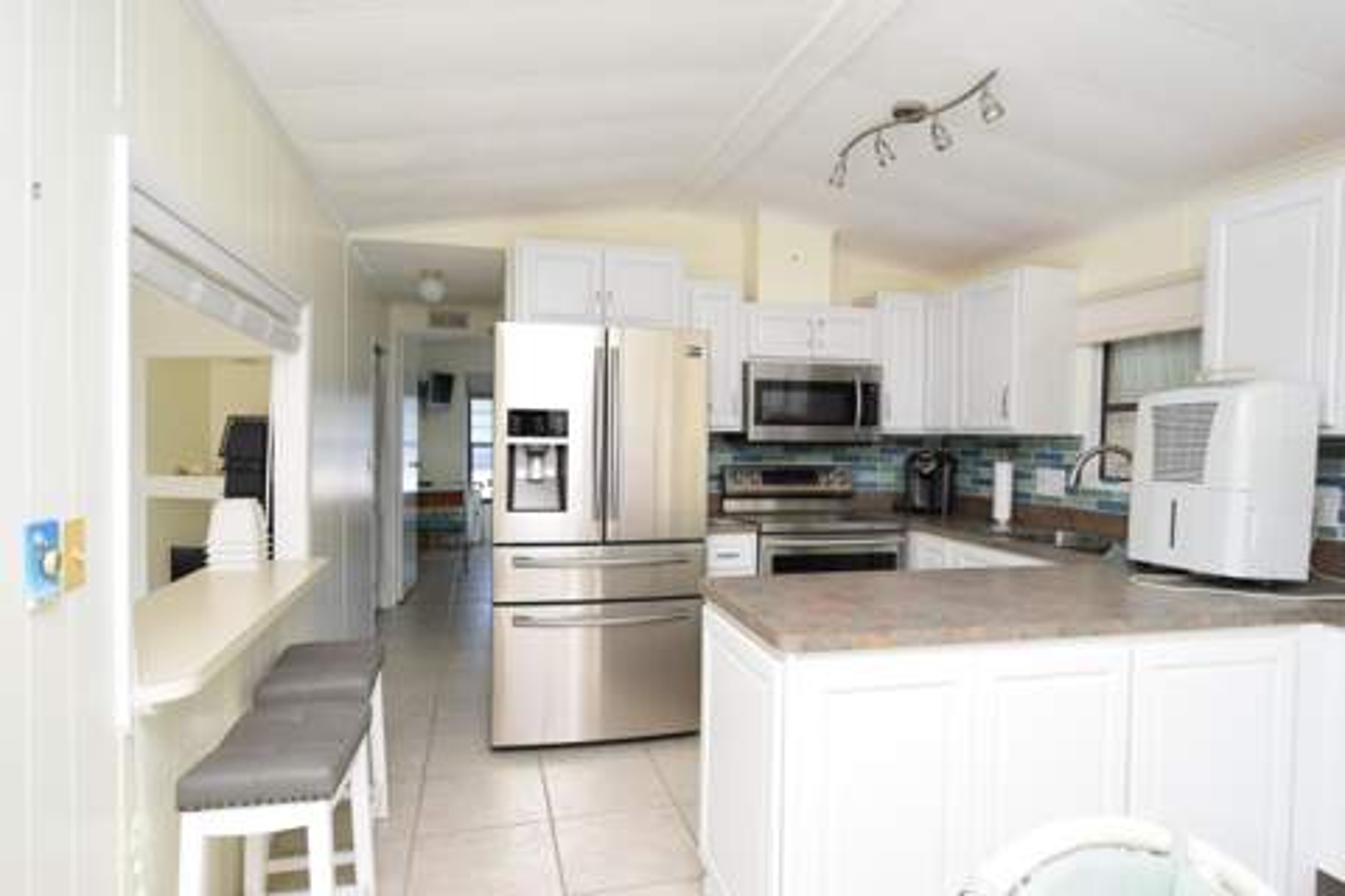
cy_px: 448
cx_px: 672
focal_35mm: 20
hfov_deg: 85.4
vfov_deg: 63.2
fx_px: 728
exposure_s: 1/125
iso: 800
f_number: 5.6
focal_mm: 13
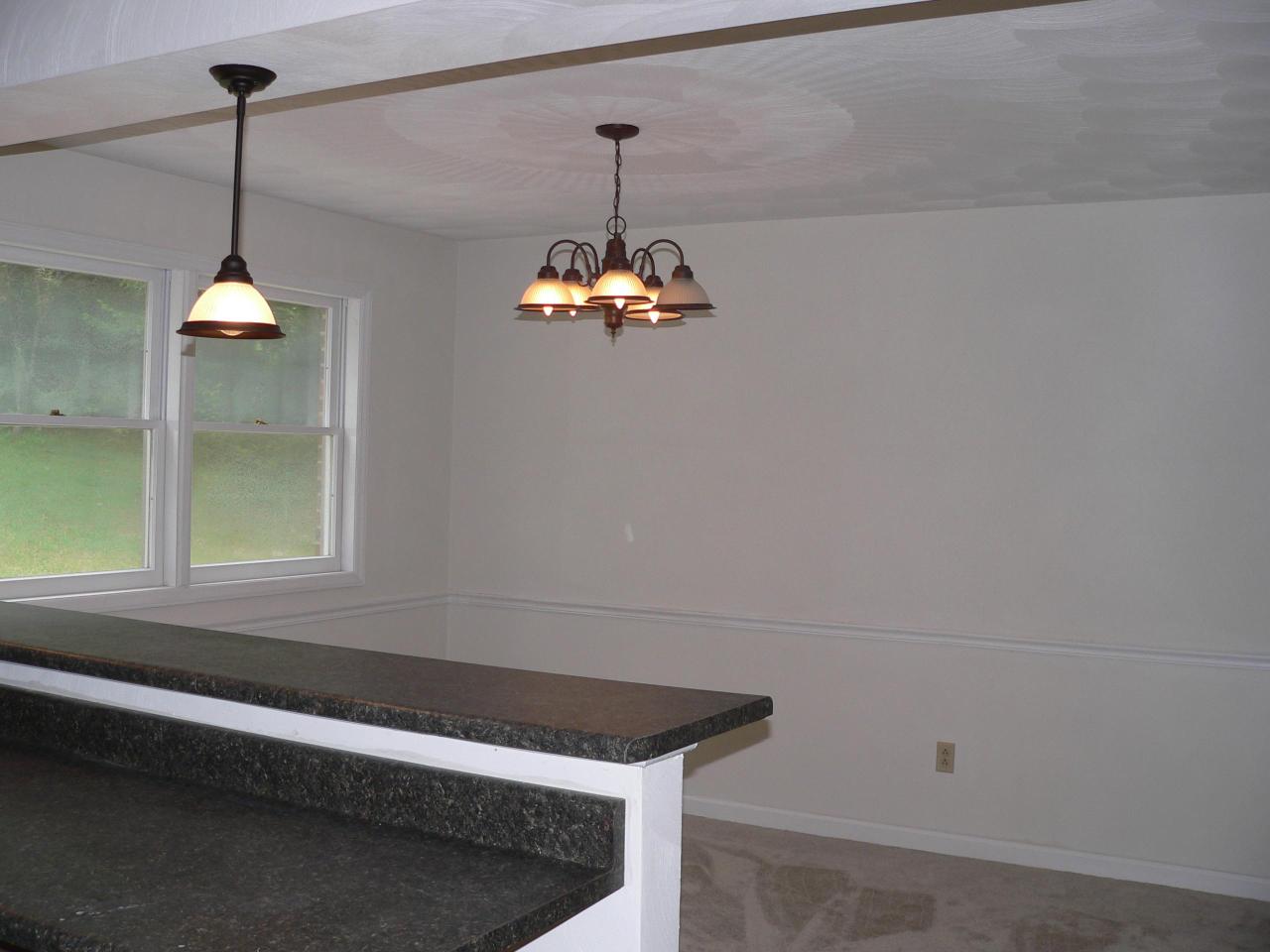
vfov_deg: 39.7
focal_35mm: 36
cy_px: 476
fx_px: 1321
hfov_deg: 51.4
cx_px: 635
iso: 80
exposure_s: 1/60
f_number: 2.8
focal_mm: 6
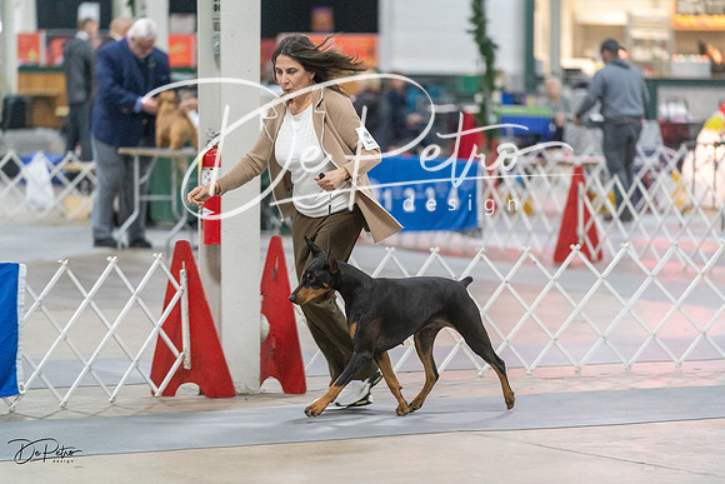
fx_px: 3545
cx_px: 362
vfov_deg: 7.8
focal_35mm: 176
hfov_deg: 11.7
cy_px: 242
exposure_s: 1/320
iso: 6400
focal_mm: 176
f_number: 2.8
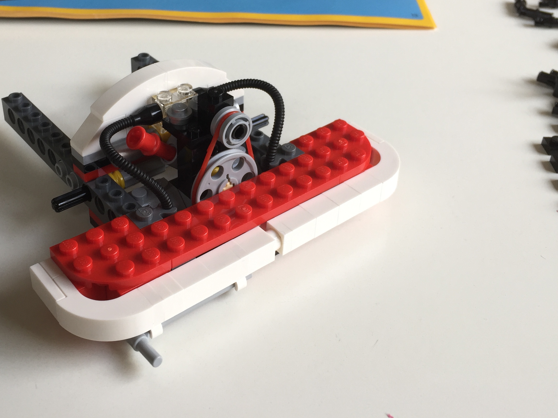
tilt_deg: -31.9
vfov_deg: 32.4
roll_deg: -0.8
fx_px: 709
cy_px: 116
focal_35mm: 44
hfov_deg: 42.7
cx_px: 218
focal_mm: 4.15
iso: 32
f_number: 2.2
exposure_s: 1/50
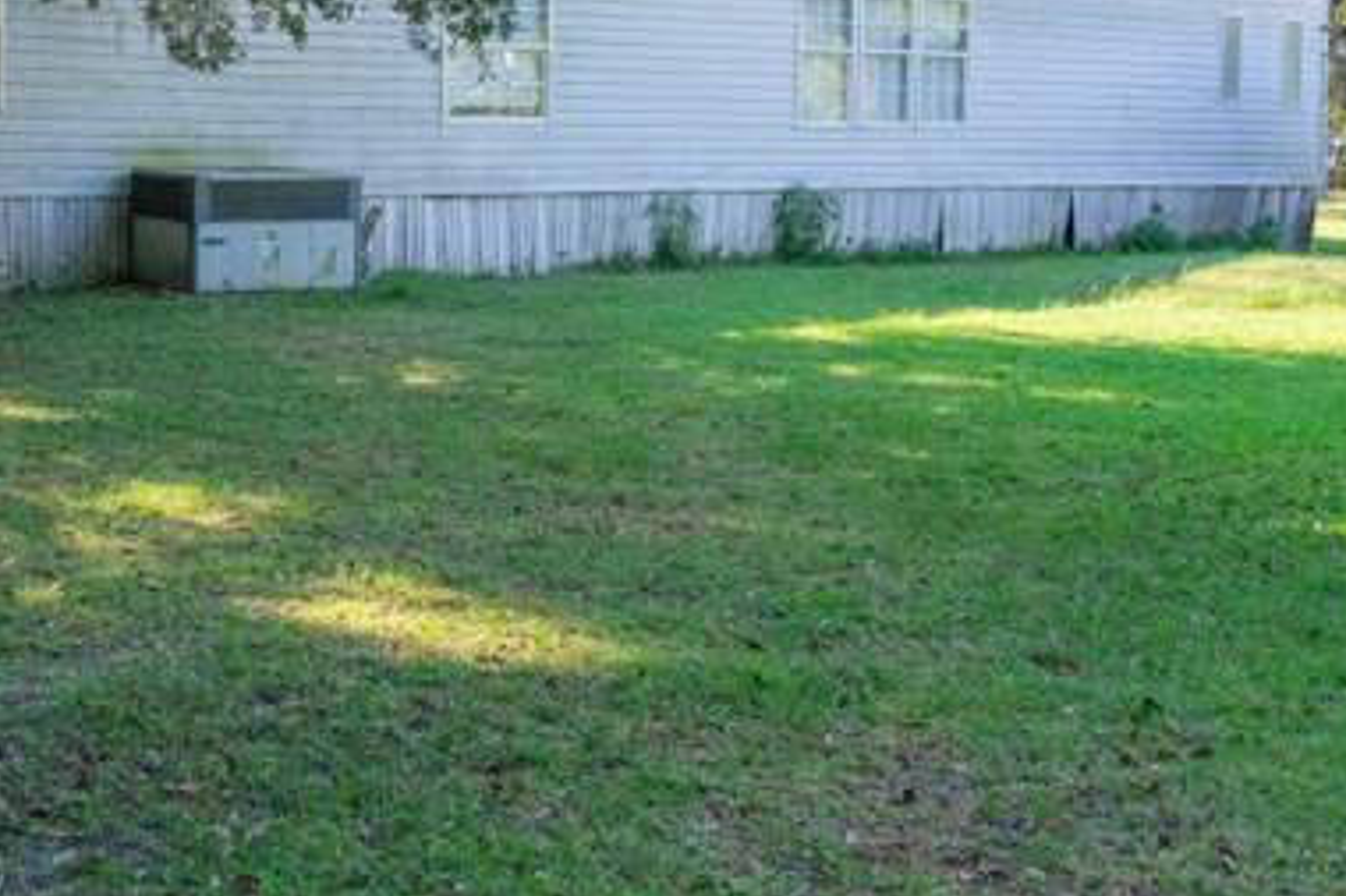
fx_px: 2205
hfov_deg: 33.7
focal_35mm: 59
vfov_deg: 22.7
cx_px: 478
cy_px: 175
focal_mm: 28
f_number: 13
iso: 1250
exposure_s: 1/200
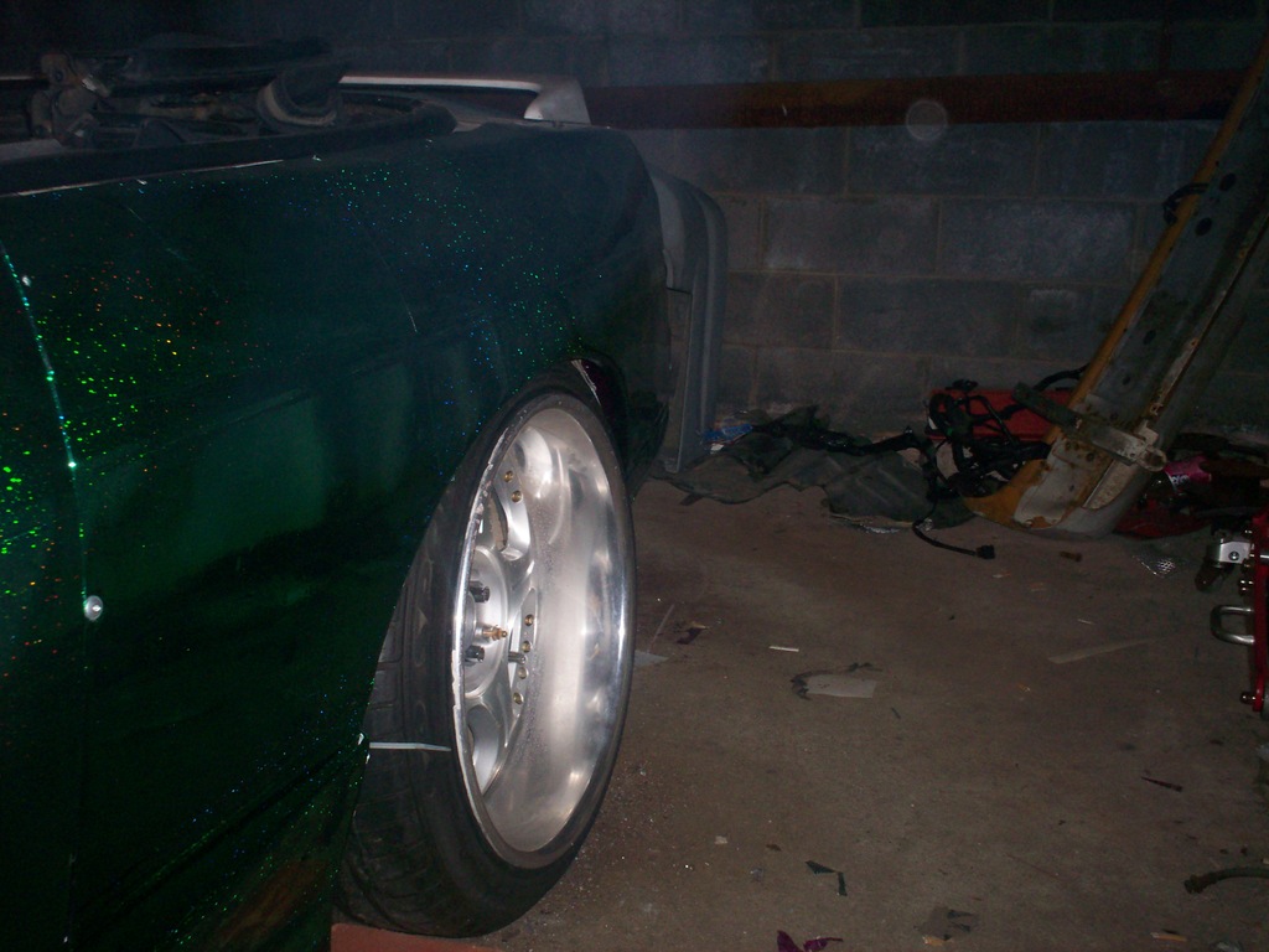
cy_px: 476
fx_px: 1320
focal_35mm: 36
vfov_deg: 39.7
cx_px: 634
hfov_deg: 51.4
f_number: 4.5
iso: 140
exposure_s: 1/60
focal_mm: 6
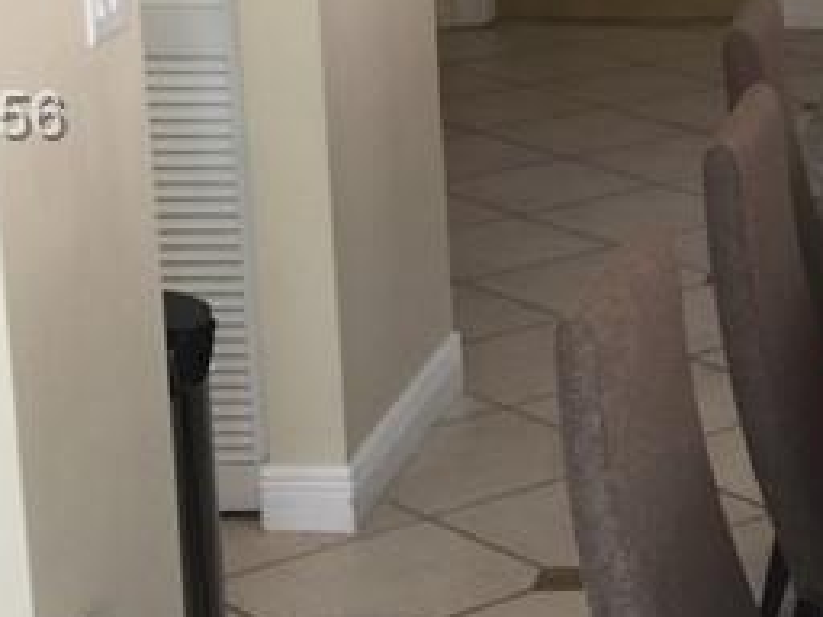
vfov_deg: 12.7
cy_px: 119
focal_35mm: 116
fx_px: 2758
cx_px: 1376
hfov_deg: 15.2
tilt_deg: -13.0
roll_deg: -1.3
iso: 32
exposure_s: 1/30
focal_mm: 4.15
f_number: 2.2
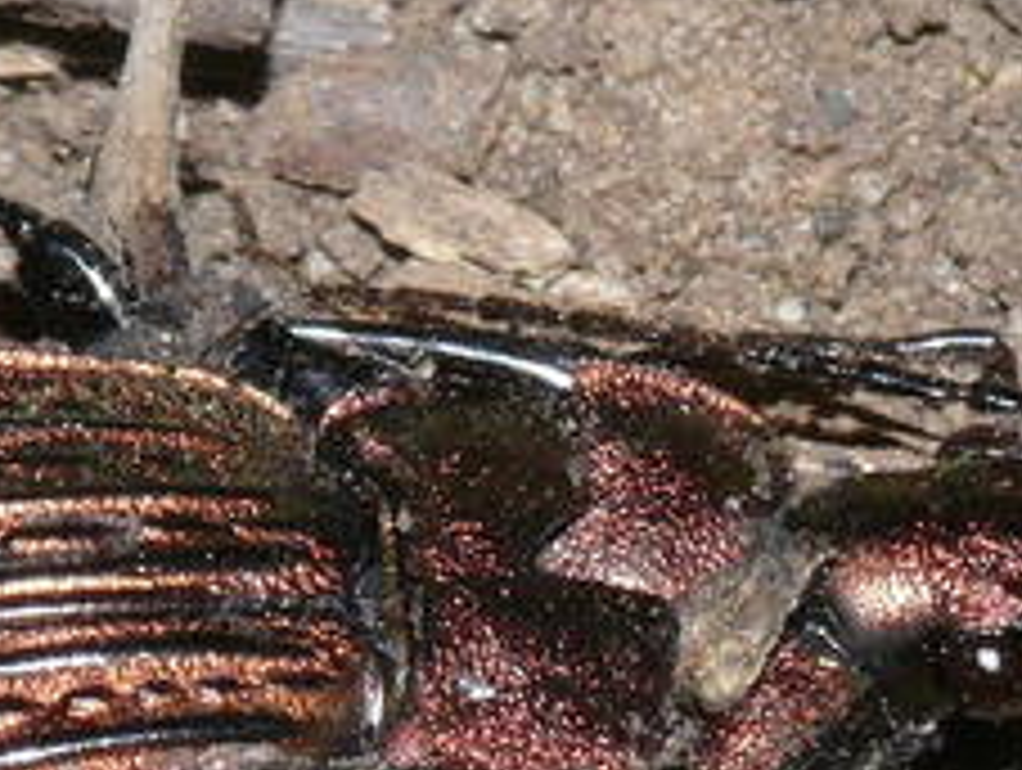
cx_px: 214
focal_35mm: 510
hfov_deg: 3.9
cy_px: 738
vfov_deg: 2.9
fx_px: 15081
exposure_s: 1/250
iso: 200
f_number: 11
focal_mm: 28.8
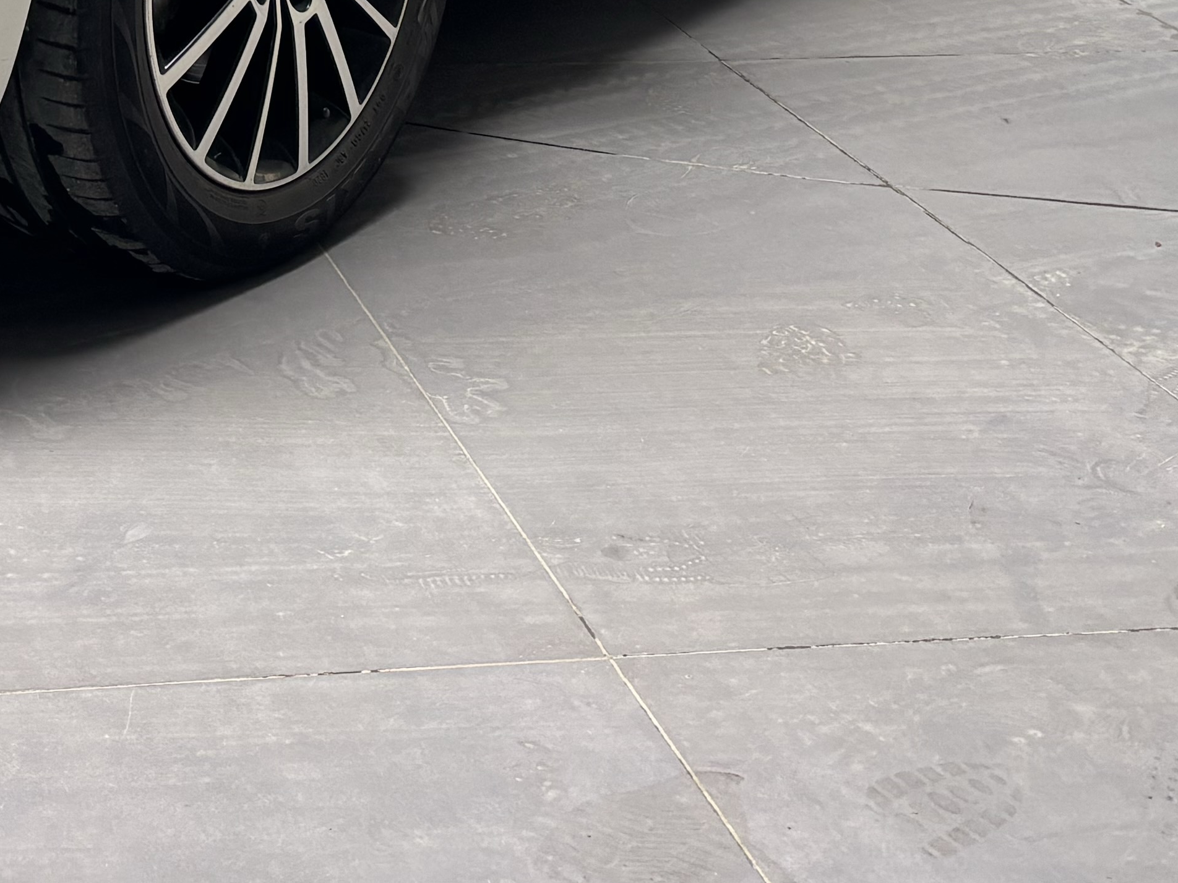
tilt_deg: -7.3
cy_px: -435
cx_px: 3
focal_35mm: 78
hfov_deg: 23.9
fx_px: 2654
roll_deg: -1.6
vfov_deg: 17.1
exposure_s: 1/121
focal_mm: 5.96
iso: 100
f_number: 1.6
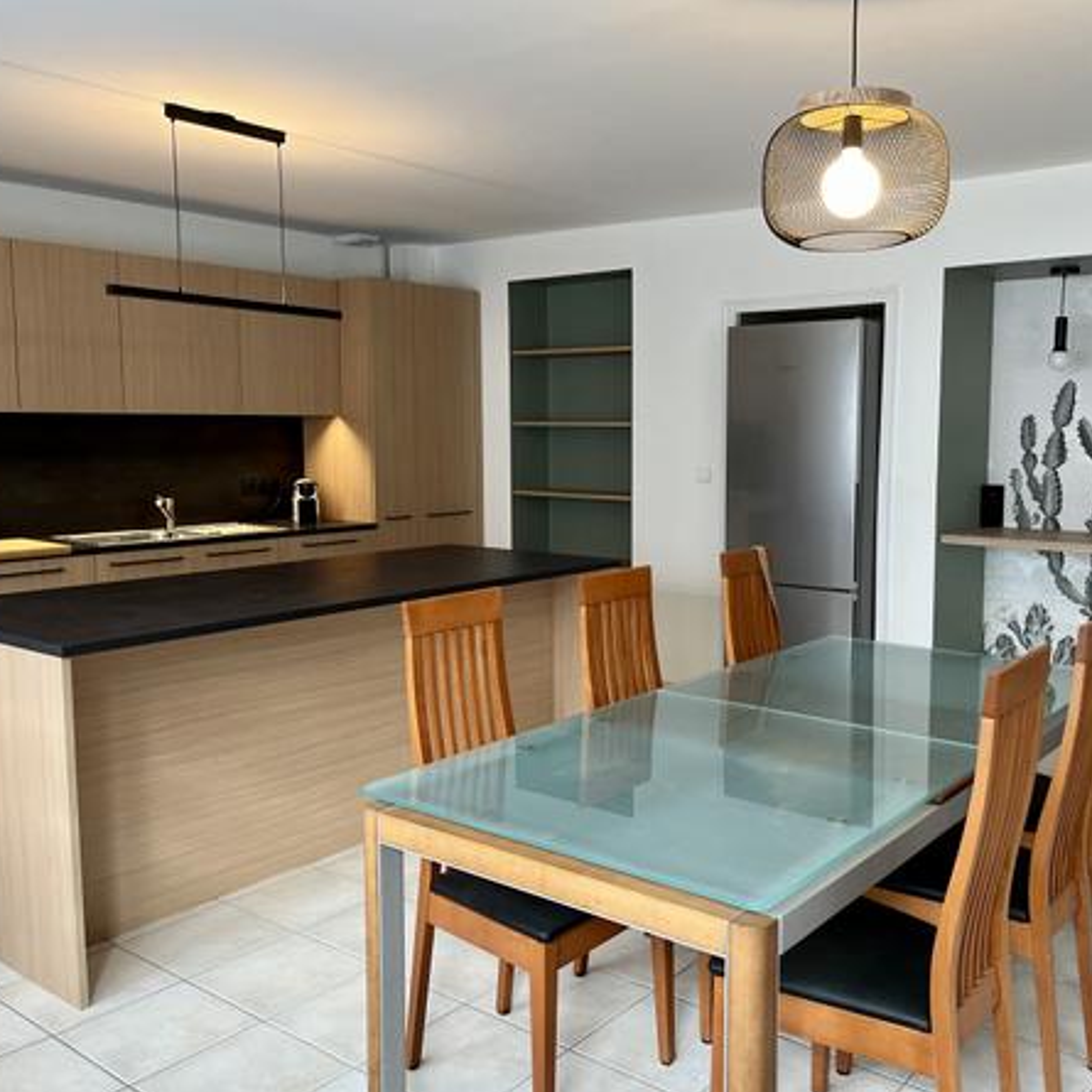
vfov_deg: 52.5
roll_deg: -0.5
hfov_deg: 52.1
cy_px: 545
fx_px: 1106
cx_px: 660
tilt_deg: -7.2
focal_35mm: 31
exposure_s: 1/118
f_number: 1.6
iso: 125
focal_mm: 5.1
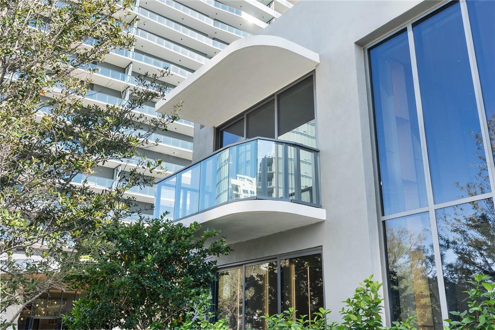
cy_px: 165
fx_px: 481
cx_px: 248
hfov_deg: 54.4
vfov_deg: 37.9
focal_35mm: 35
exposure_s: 1/60
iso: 400
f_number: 8
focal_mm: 35
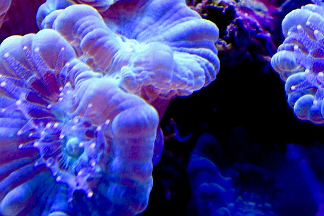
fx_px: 1502
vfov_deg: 8.2
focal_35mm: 167
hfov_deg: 12.3
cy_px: 58
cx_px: 198
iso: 1600
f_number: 11
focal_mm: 40
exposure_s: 1/25
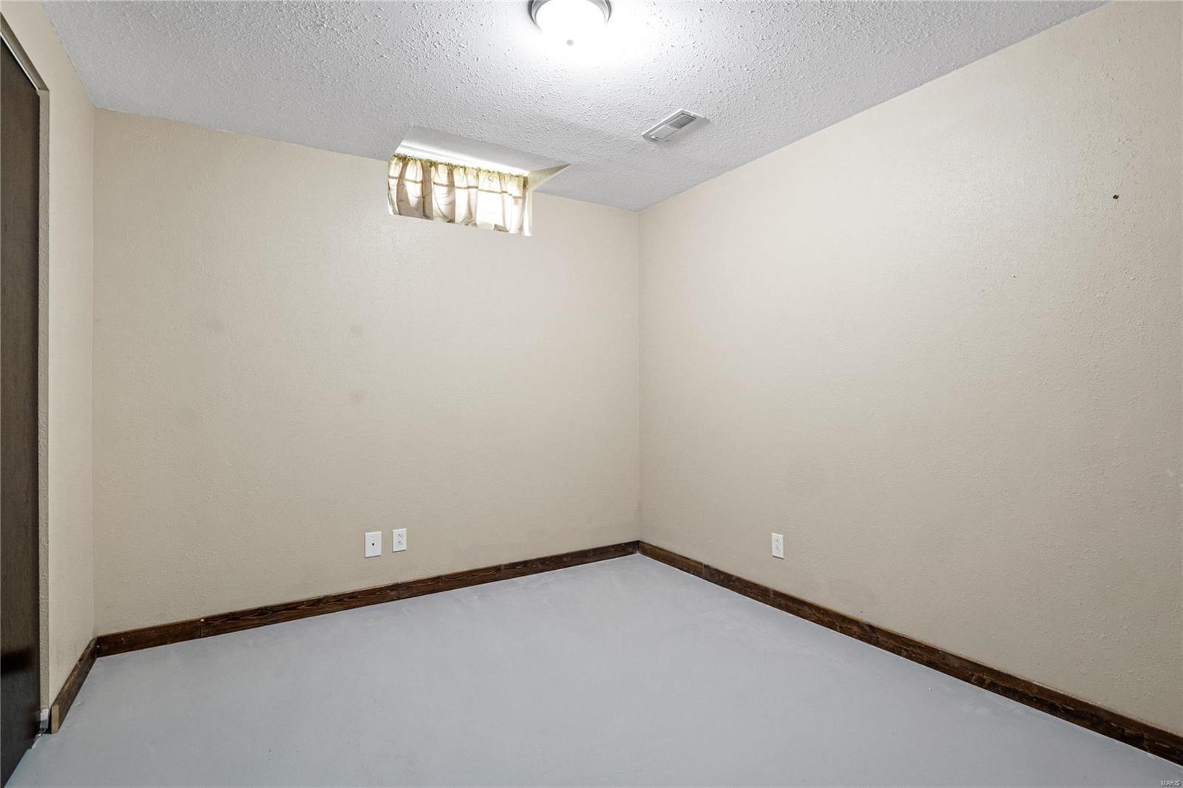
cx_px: 592
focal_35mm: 18
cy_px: 394
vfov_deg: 67.4
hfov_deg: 90.0
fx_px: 591
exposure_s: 1/1.67
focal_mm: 9
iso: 400
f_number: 9
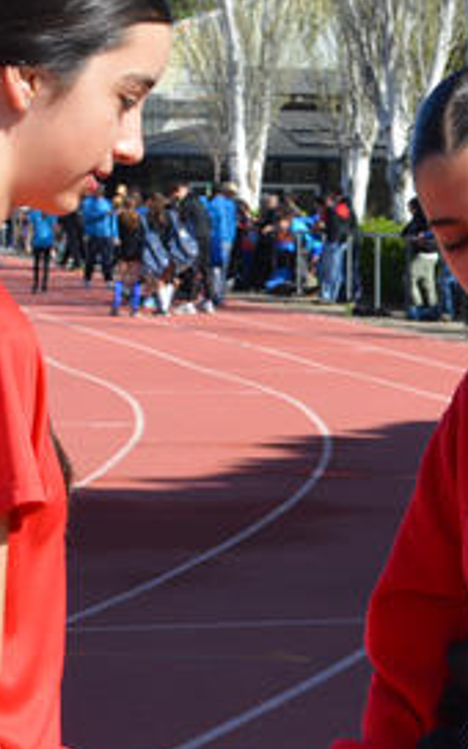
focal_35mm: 162
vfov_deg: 12.9
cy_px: 534
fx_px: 3306
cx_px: 619
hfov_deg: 8.0
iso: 125
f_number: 8
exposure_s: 1/250
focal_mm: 32
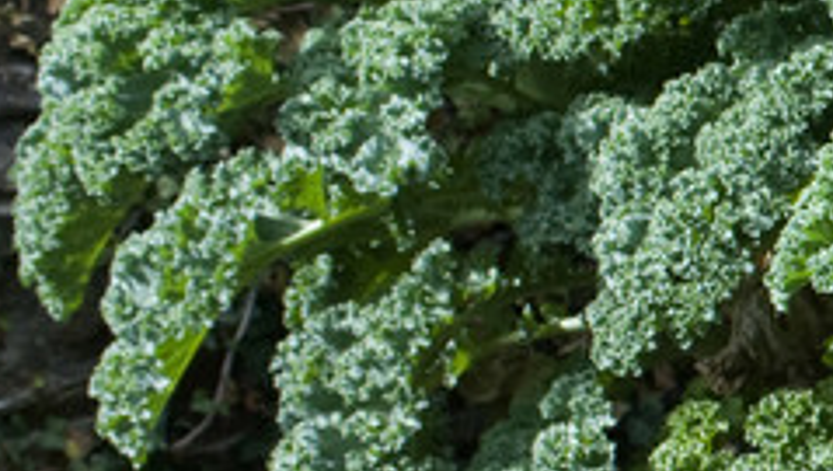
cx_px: 1764
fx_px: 4157
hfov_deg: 10.4
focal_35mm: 188
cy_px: 178
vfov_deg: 6.5
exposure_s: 1/250
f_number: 6.3
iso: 200
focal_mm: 28
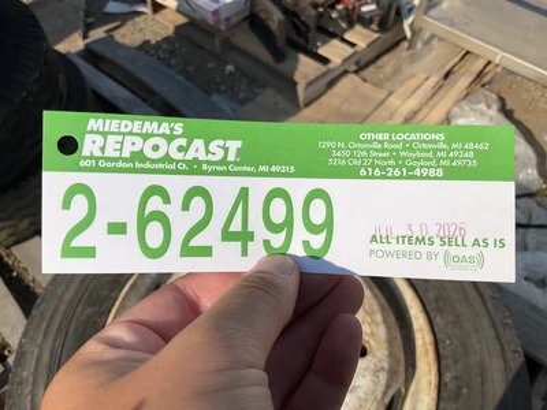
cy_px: 205
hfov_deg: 61.7
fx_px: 458
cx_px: 274
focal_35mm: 29
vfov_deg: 48.2
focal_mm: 3
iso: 25
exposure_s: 1/3788
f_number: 1.8
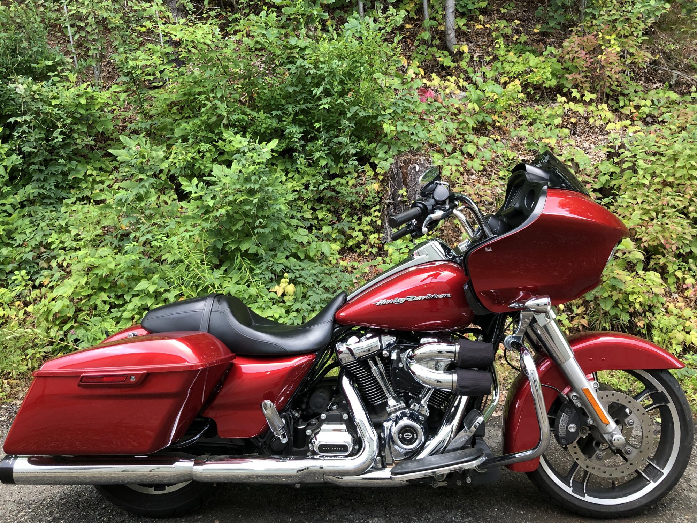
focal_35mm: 28
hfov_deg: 63.4
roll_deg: +2.9
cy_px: 262
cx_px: 348
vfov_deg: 49.7
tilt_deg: -3.8
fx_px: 564
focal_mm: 4
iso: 32
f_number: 1.8
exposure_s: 1/30
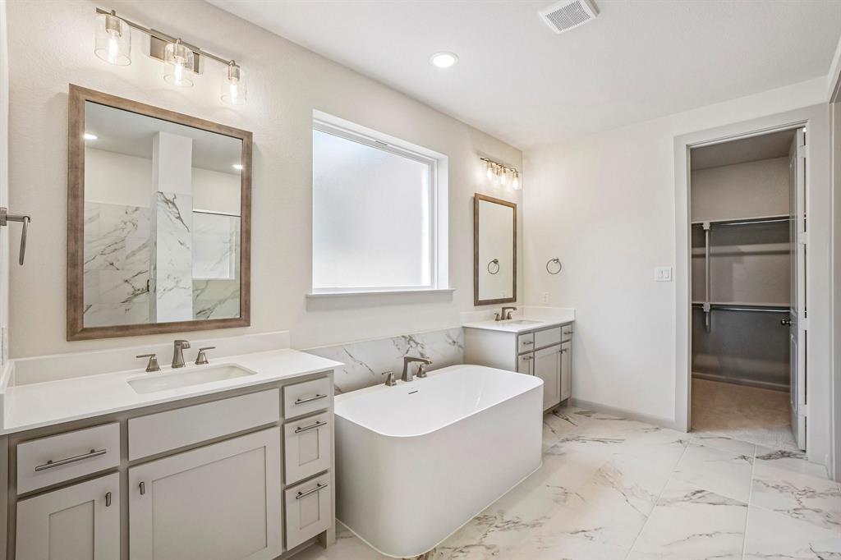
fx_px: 350
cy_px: 280
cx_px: 420
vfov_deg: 77.3
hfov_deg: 100.4
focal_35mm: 15
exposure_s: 1/60
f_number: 8
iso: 400
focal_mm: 10
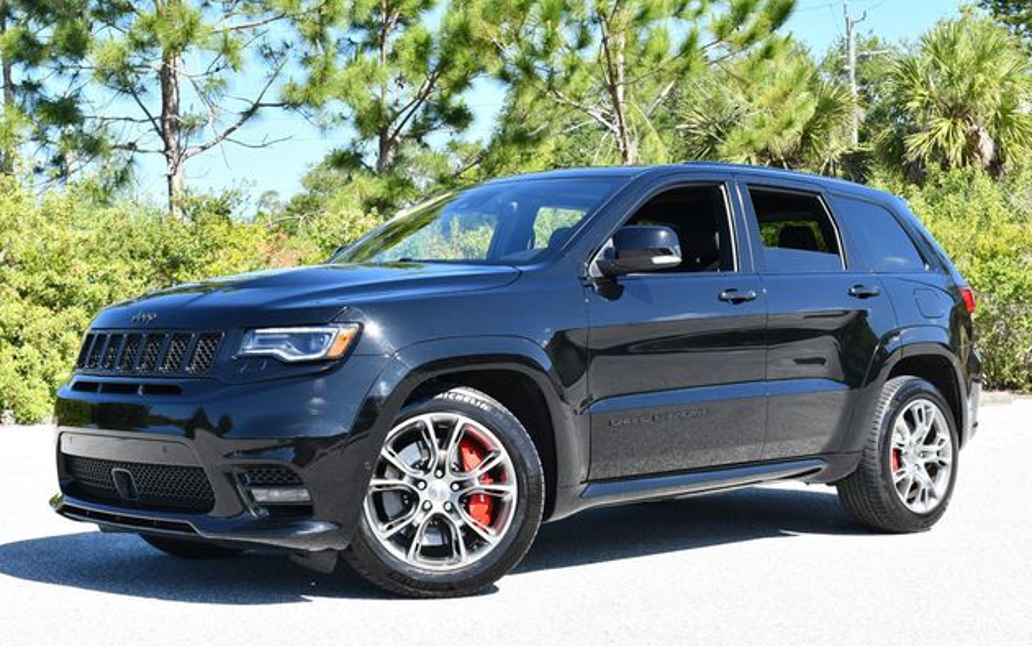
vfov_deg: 22.4
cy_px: 325
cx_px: 518
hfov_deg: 35.1
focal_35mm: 58
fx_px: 1632
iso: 200
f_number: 6.3
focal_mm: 28
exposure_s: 1/250
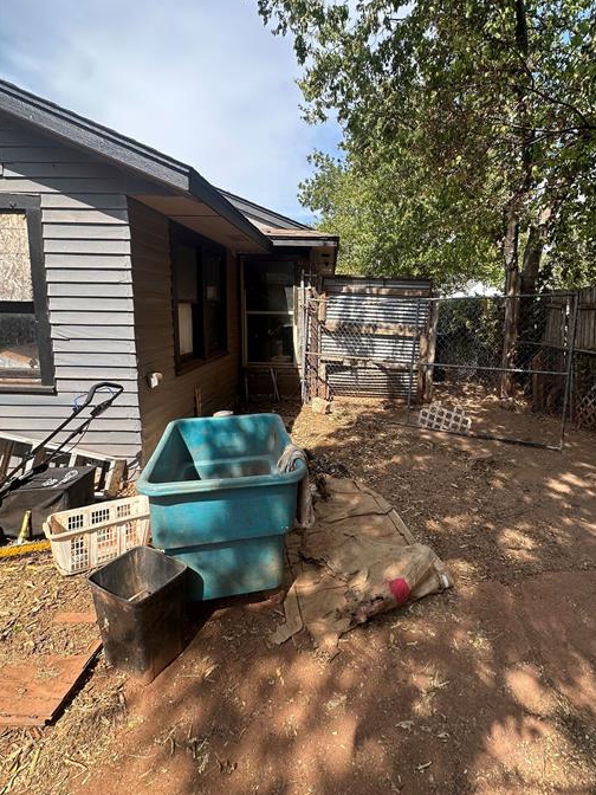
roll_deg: -2.1
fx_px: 367
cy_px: 356
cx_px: 335
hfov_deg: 77.8
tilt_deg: -6.3
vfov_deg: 94.2
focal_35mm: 16
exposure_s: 1/640
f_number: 2.2
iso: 40
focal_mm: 2.22
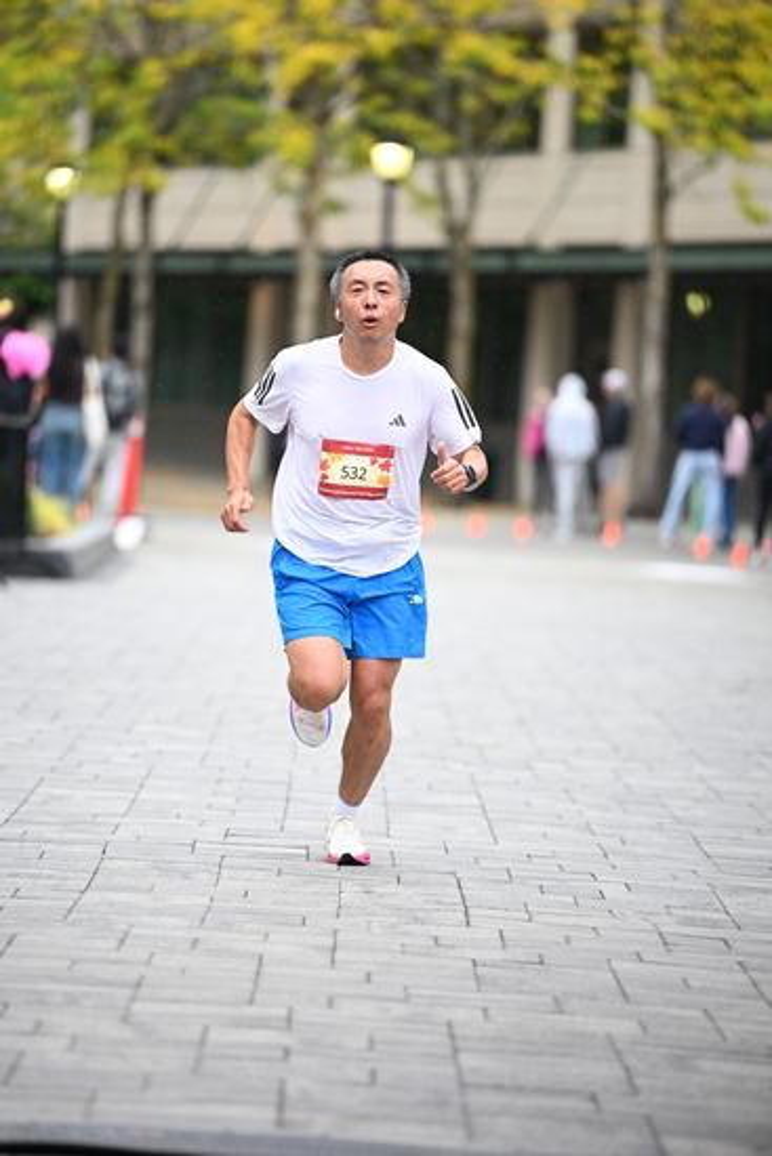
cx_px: 386
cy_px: 578
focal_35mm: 200
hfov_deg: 6.9
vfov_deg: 10.3
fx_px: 6429
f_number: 2.8
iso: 1250
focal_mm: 200
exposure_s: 1/1600
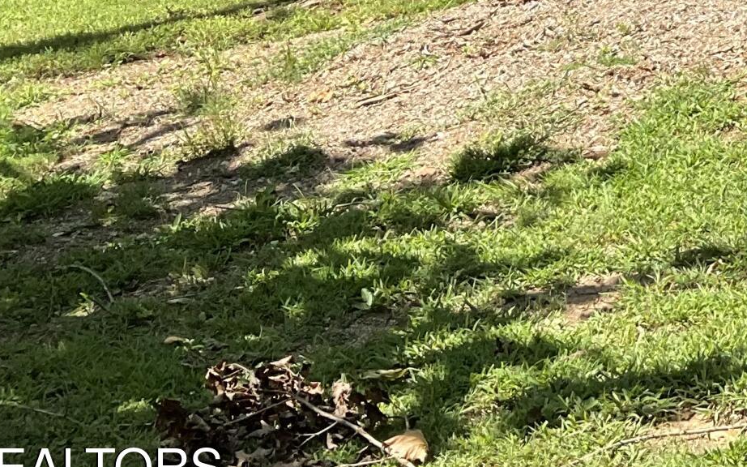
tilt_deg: -1.3
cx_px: 1052
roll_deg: -1.4
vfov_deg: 12.1
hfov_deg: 18.8
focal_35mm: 100
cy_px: -361
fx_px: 2036
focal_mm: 3
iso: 16
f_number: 1.8
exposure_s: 1/657
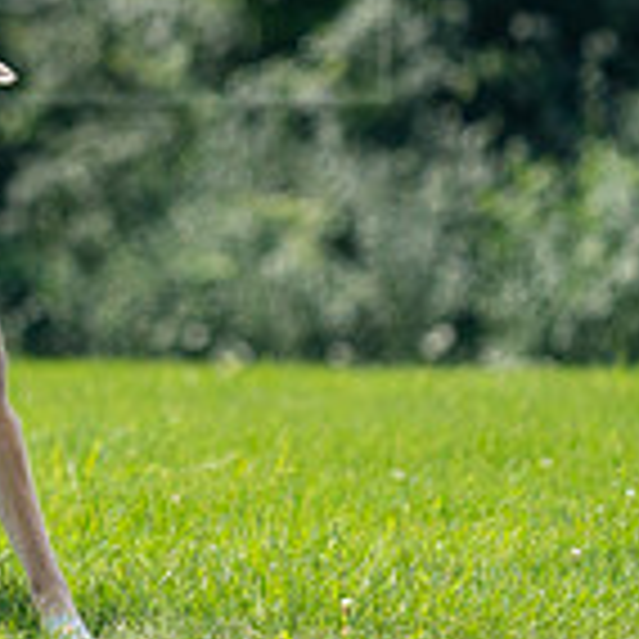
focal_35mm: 1000
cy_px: 34
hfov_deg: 1.8
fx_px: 20885
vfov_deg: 1.8
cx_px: -351
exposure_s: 1/4000
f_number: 5.6
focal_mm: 289
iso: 1250
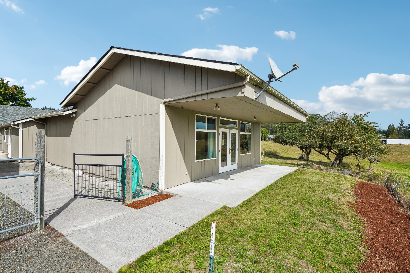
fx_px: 194
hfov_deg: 93.3
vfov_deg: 70.4
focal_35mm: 17
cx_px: 205
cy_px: 136
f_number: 8
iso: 400
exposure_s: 1/1250
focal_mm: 17
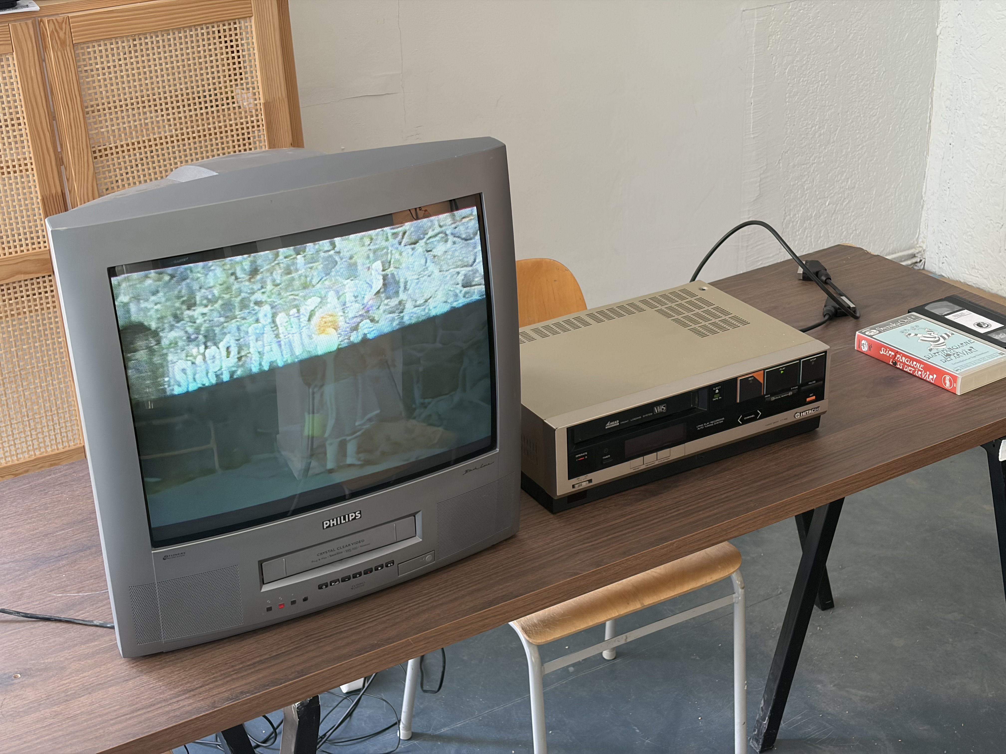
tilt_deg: -24.6
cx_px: 503
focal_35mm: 52
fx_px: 1511
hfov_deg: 36.8
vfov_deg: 28.0
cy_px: 377
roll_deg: +2.4
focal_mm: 5.96
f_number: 1.6
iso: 125
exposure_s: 1/60
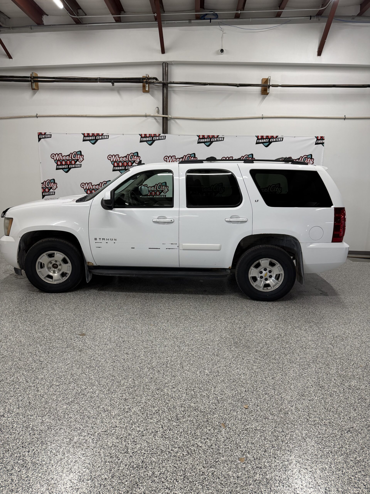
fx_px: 342
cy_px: 247
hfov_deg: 56.8
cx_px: 185
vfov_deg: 71.6
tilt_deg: -12.1
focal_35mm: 24
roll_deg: -1.7
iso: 160
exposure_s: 1/120
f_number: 1.78
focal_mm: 6.76
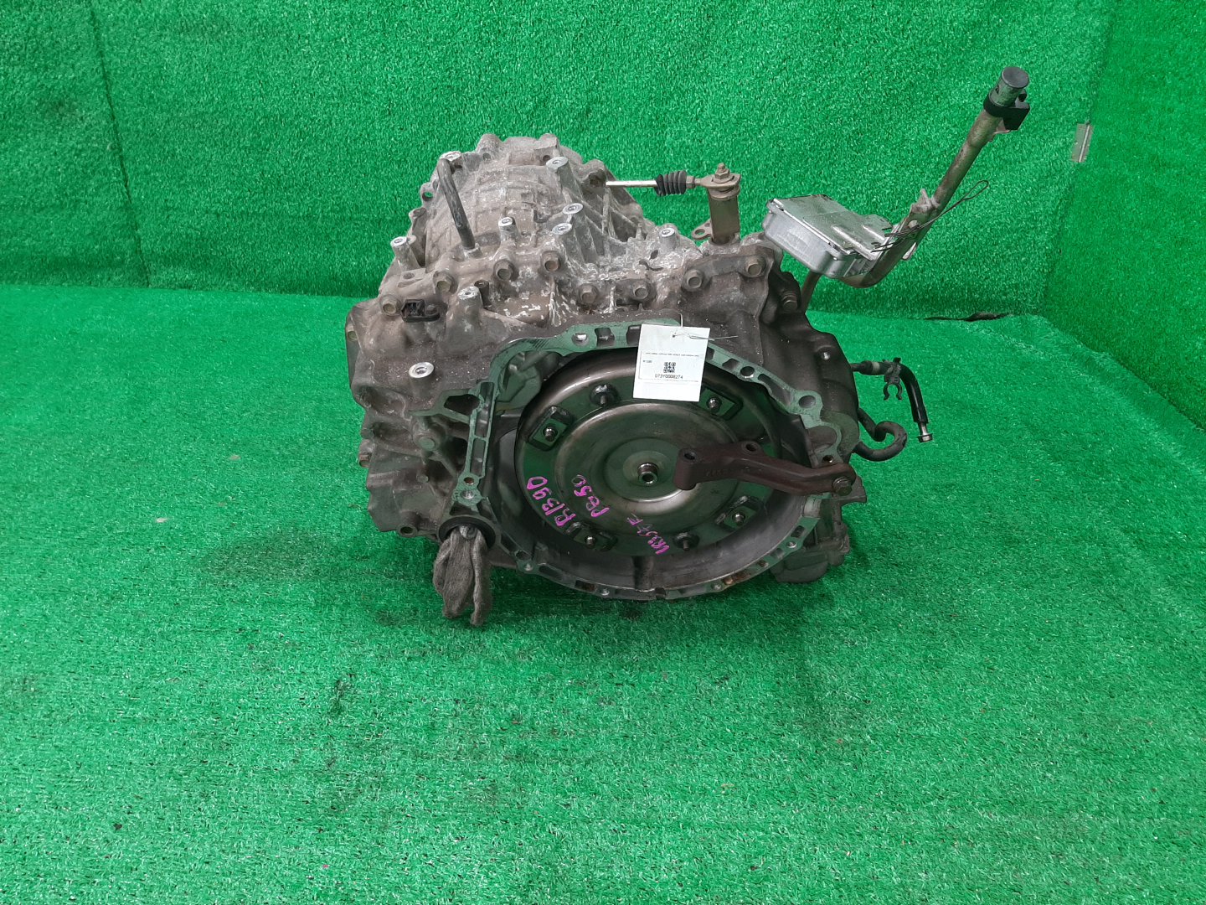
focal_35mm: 26
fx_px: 906
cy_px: 452
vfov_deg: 53.1
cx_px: 603
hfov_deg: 67.3
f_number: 1.7
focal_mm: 3.93
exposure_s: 1/50
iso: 108
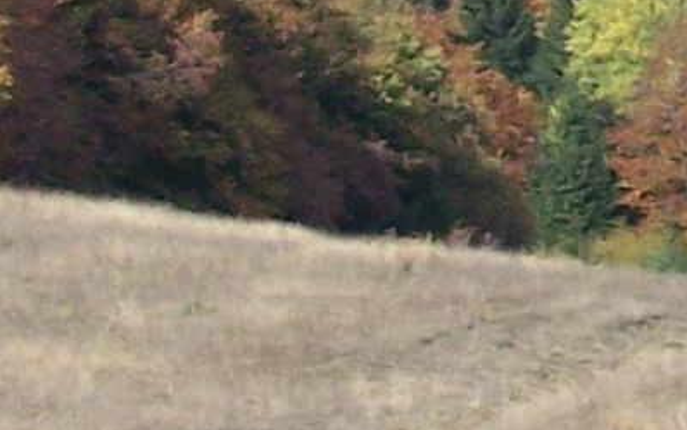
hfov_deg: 5.4
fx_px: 7210
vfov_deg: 3.4
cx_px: 1144
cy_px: -433
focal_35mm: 385
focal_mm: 8.5
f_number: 5
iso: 100
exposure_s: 1/400
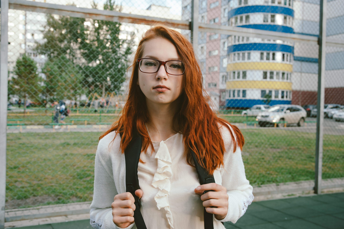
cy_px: 114
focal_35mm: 46
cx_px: 172
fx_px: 439
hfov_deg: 42.8
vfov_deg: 29.2
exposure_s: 1/100
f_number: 7.1
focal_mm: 46
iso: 400
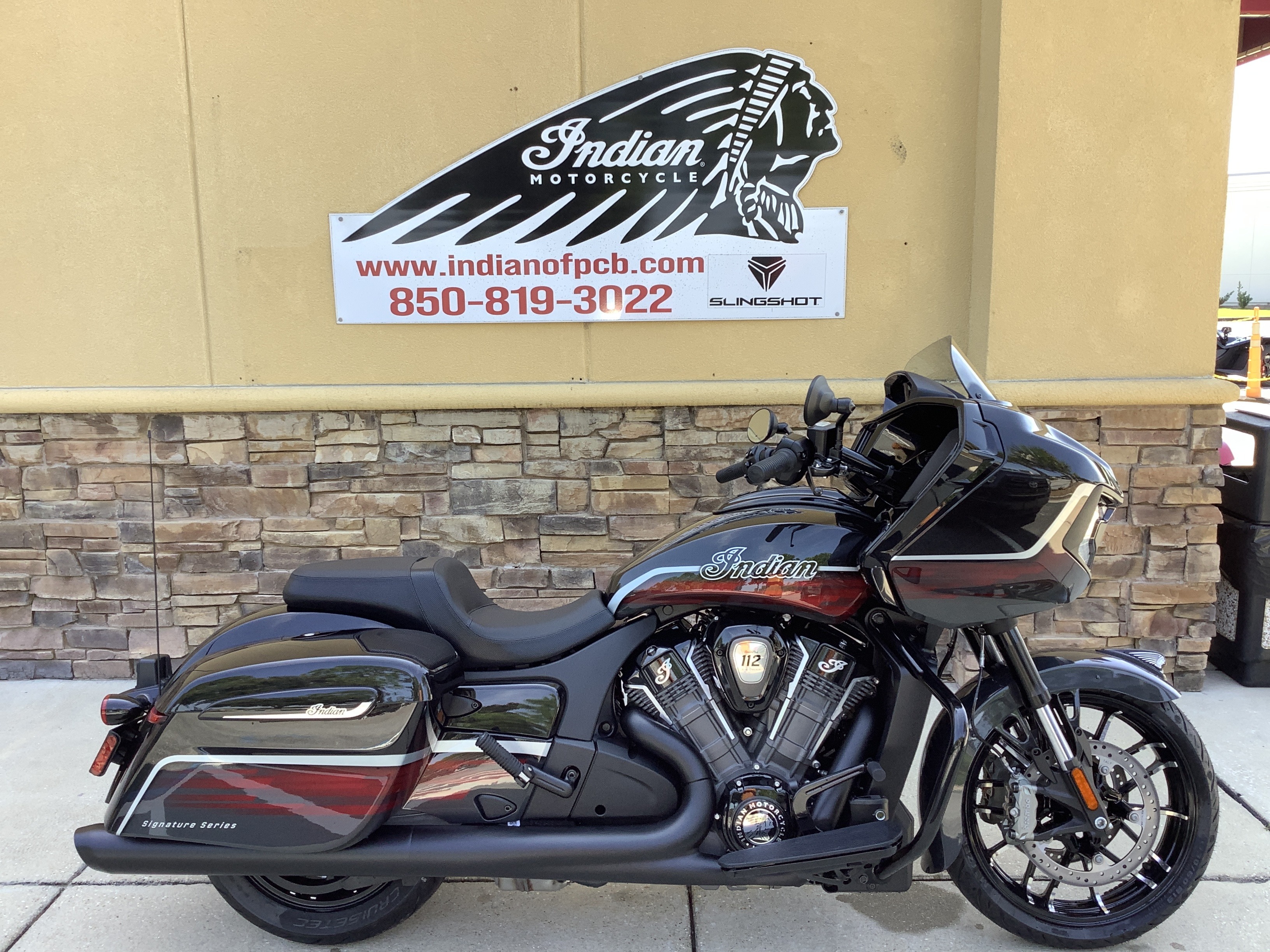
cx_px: 635
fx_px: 1137
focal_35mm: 31
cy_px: 476
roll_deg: +1.2
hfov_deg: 58.4
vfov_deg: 45.4
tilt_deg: -11.2
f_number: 2.4
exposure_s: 1/161
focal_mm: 3.3
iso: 25
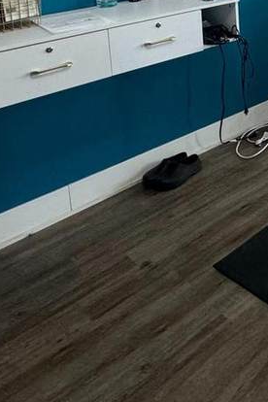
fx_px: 502
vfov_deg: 36.7
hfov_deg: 22.7
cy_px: -41
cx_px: 430
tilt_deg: -8.9
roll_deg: +0.2
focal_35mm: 45
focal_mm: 2.22
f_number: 2.2
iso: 200
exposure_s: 1/120
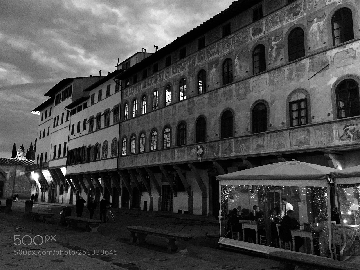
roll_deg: -1.2
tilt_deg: +10.5
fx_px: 302
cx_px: 180
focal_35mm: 29
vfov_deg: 48.2
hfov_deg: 61.7
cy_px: 135
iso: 200
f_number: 2.2
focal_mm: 4.15
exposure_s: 1/8
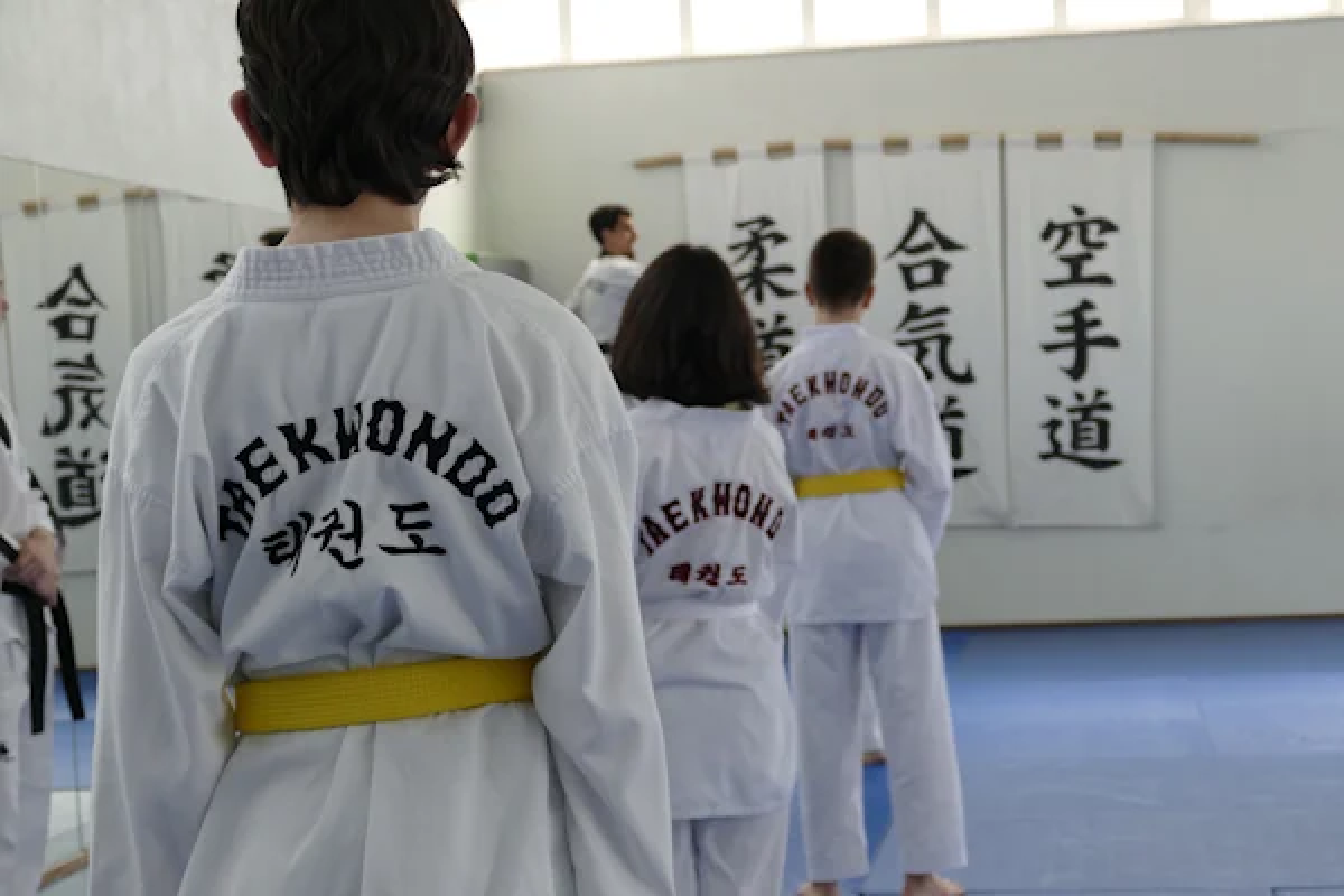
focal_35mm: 64
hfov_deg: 31.4
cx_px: 672
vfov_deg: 21.2
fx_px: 2389
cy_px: 448
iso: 125
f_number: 3.6
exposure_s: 1/160
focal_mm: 23.3
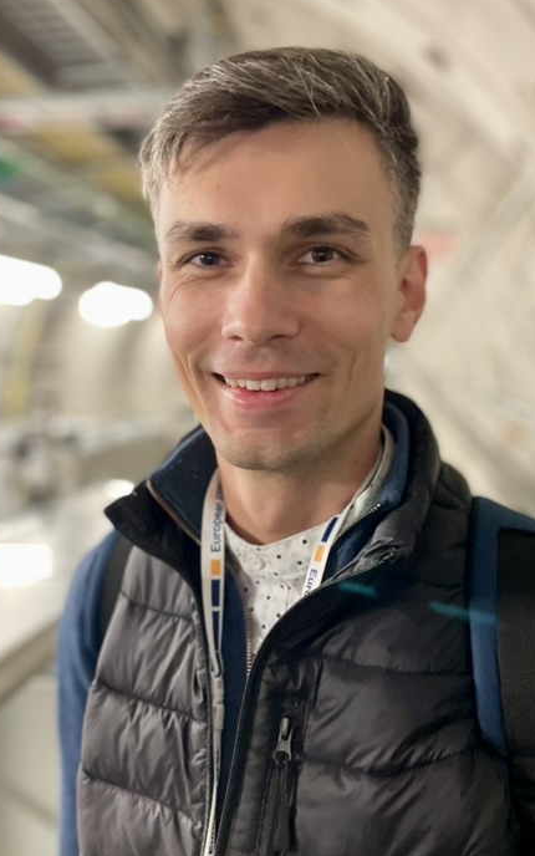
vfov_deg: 48.2
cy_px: 450
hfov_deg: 31.2
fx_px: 956
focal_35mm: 41
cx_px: 241
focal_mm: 4.2
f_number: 1.6
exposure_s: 1/50
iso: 500
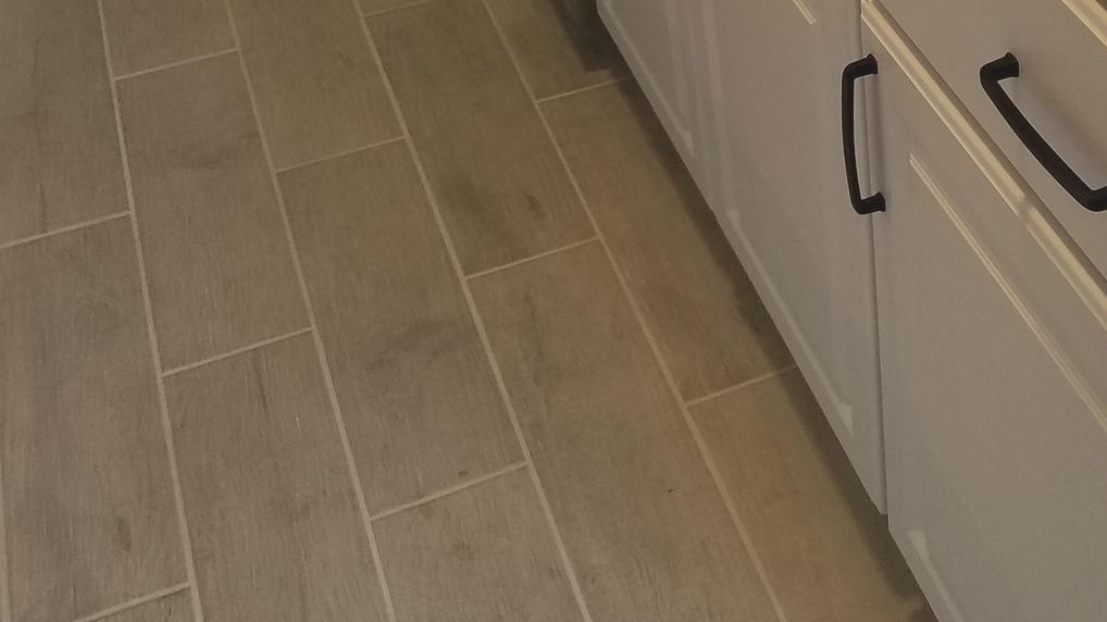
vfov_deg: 20.5
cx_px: 1000
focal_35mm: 57
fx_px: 1673
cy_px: 21
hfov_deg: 34.5
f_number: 1.7
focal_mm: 4.2
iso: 125
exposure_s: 1/60
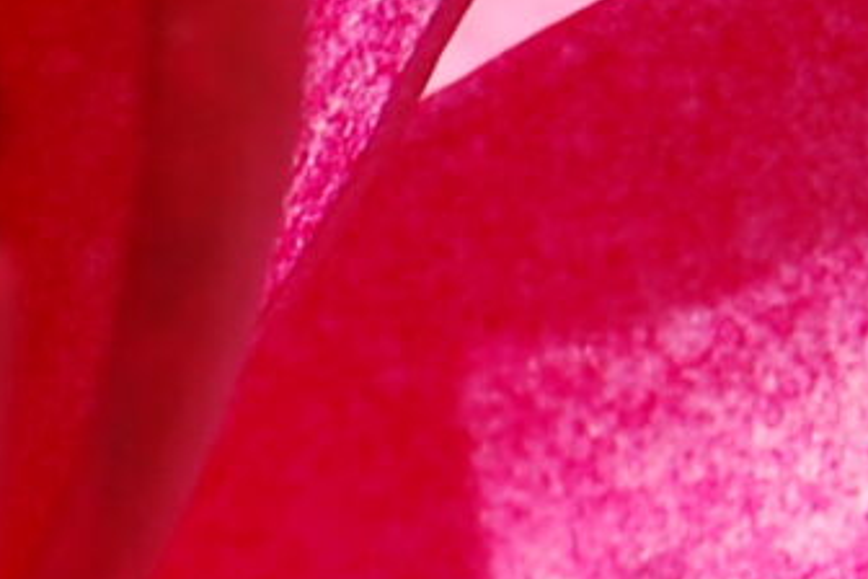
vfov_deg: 2.2
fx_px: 15136
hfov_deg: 3.2
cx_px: -1418
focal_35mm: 628
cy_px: 452
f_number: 8
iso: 200
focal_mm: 55
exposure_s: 1/250
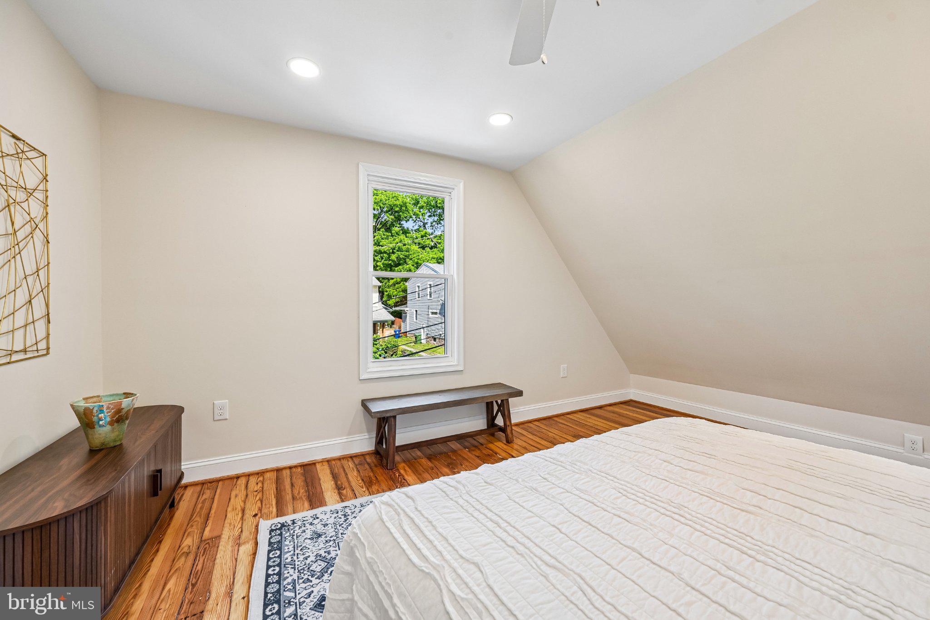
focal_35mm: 14
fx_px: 362
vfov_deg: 81.2
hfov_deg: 104.3
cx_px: 465
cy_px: 310
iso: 100
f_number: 8
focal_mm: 14
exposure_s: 1/25
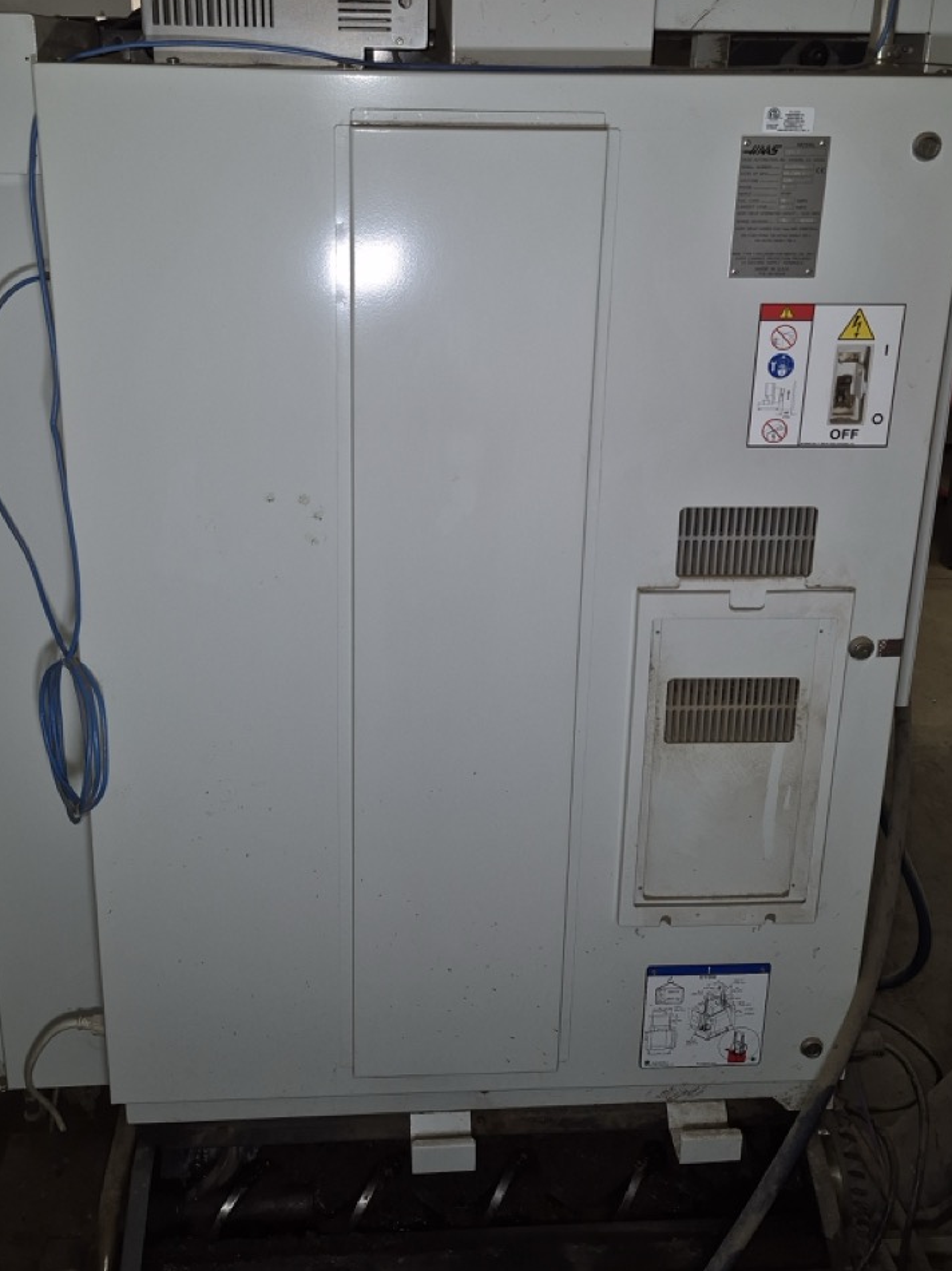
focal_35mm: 31
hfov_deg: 45.3
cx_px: 423
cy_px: 419
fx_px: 1137
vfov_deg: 57.0
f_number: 1.8
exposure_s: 1/60
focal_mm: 5.4
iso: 80
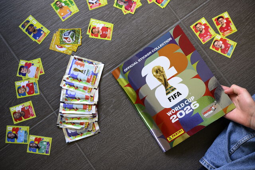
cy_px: 85
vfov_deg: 28.6
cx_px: 128
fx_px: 333
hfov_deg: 41.9
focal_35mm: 47
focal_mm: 47
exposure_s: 1/125
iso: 400
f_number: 3.5
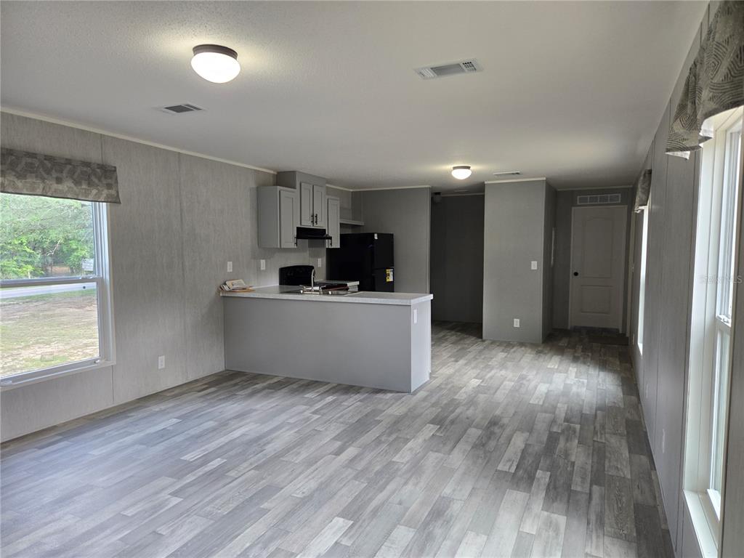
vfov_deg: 58.9
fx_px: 494
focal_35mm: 23
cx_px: 372
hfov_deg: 73.9
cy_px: 279
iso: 80
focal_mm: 5.4
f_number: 1.8
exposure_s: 1/120
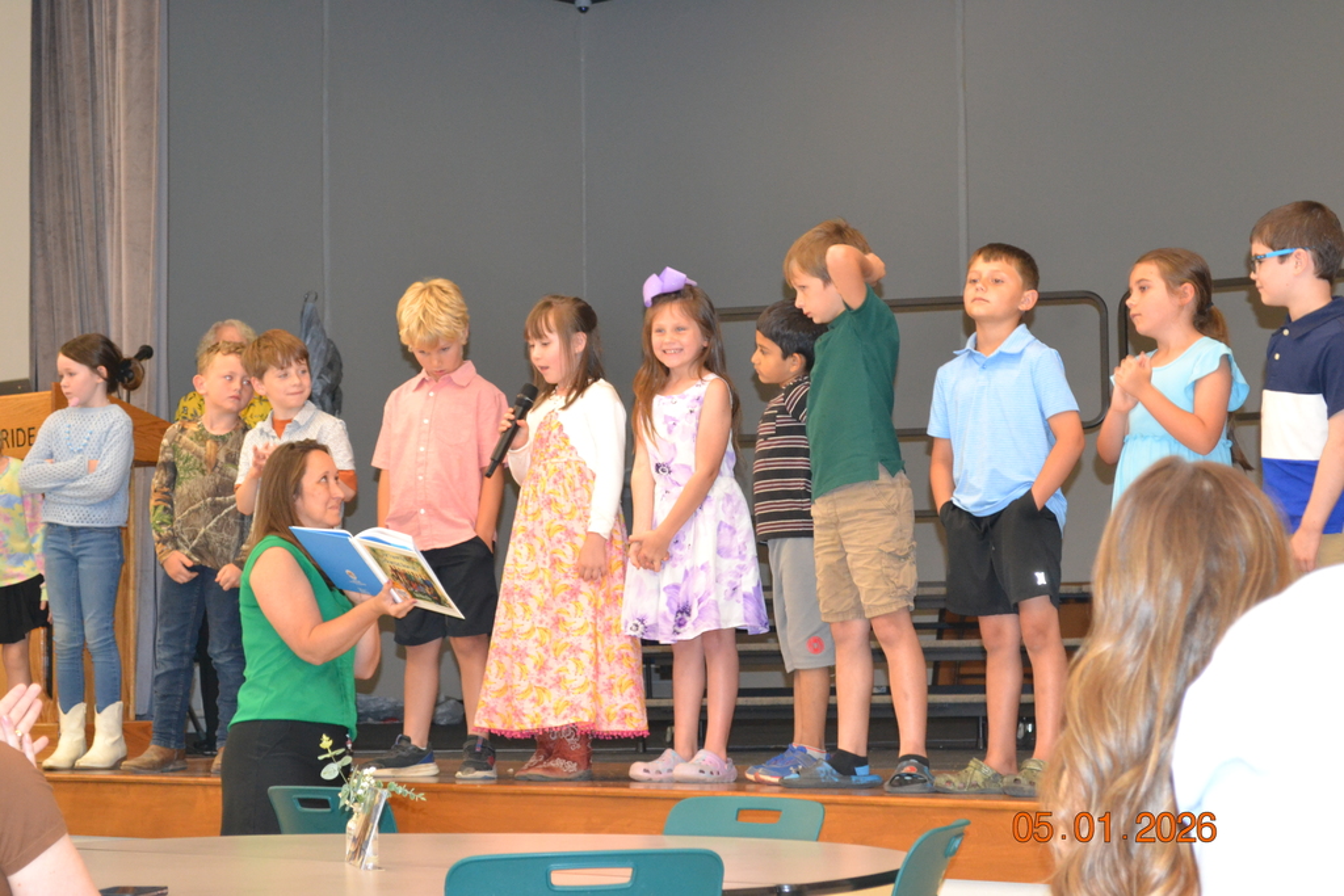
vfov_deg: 16.6
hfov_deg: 24.6
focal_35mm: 82
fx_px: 3080
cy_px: 448
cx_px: 672
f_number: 5.6
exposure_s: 1/60
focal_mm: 55
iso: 1800
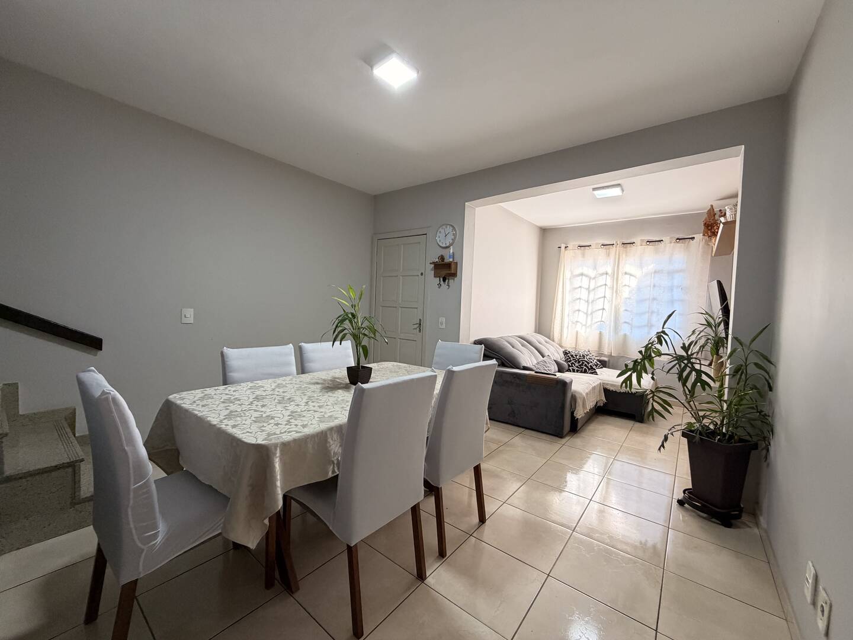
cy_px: 320
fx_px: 345
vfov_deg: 85.7
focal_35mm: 14
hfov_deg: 102.1
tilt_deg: -2.8
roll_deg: -2.0
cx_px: 426
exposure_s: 1/111
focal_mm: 2.22
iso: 320
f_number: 2.2
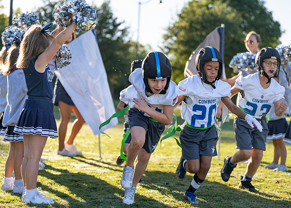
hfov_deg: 27.0
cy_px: 104
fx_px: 606
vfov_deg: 19.4
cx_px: 146
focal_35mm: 73
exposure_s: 1/1600
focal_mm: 70
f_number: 2.8
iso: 200
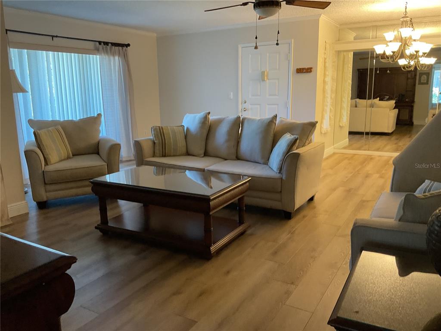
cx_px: 220
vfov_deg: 48.2
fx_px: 369
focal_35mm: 29
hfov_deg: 61.7
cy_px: 166
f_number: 1.8
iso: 200
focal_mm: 3
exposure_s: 1/60
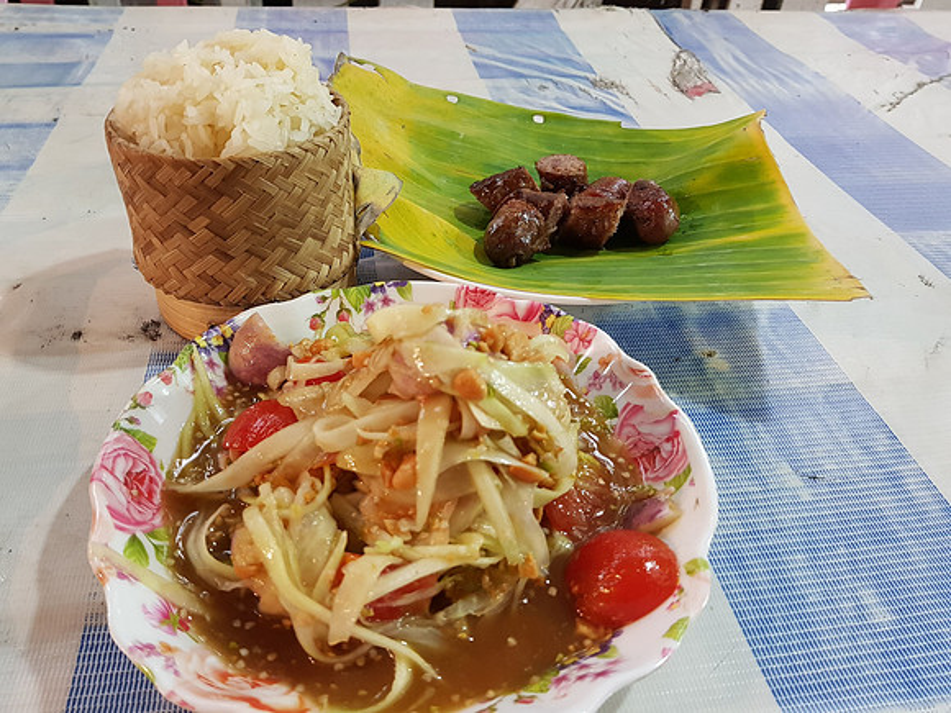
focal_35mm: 26
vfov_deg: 53.1
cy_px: 356
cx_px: 476
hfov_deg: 67.3
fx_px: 714
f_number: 1.7
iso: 250
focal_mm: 4.2
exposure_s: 1/33
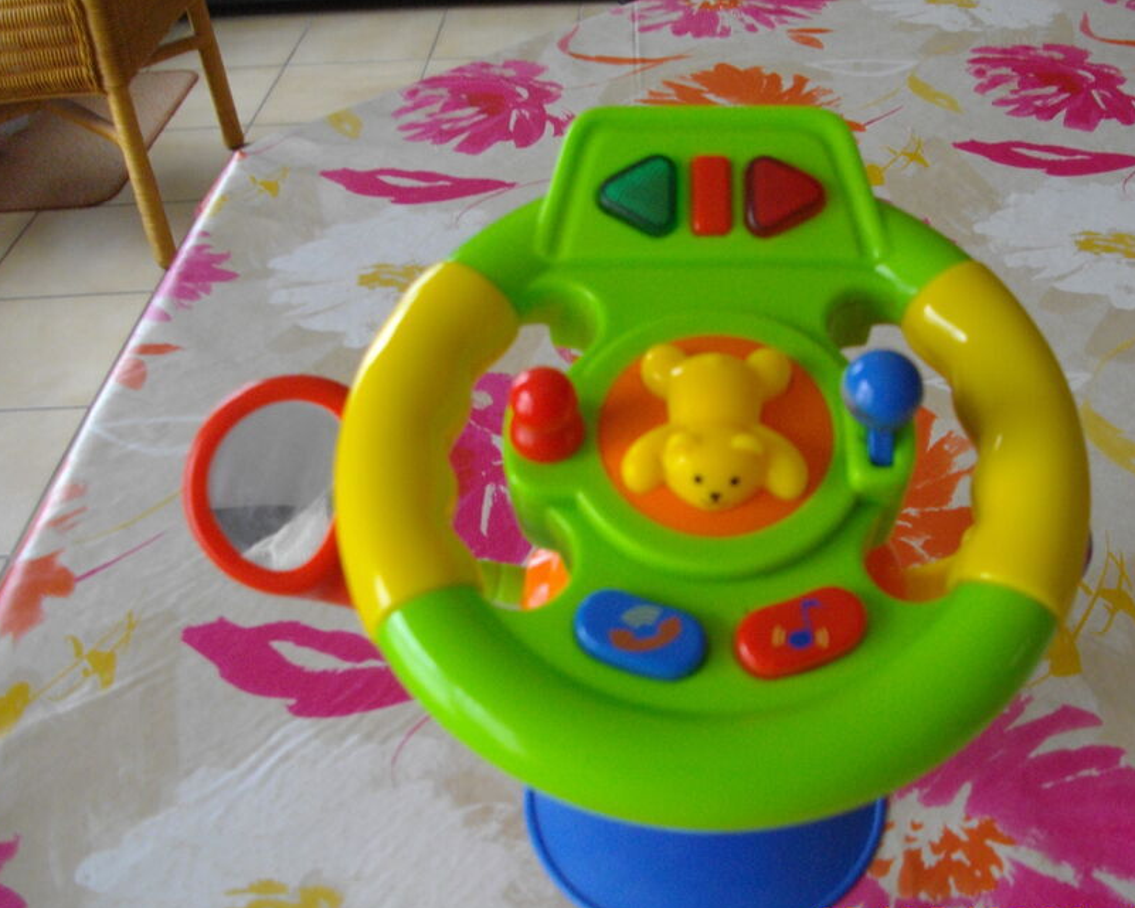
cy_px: 506
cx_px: 691
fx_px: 1310
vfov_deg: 38.2
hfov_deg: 46.5
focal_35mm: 39
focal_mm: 5.7
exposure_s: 1/60
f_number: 2.9
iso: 200
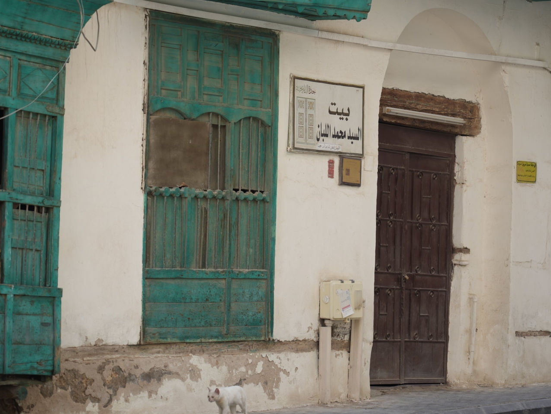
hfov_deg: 15.5
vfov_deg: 11.7
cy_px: 229
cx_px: 238
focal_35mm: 127
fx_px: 2022
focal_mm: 105
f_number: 4.5
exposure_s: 1/200
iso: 100
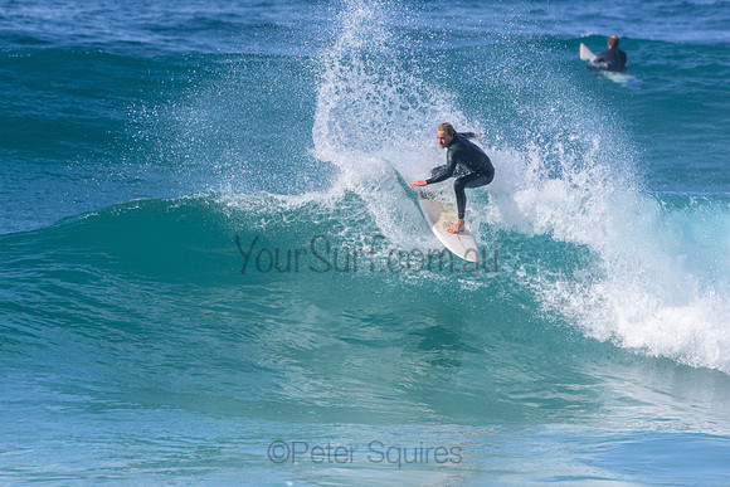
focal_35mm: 750
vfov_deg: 1.8
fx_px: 15211
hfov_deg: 2.7
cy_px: 244
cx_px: 365
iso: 360
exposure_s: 1/2000
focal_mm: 500
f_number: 5.6
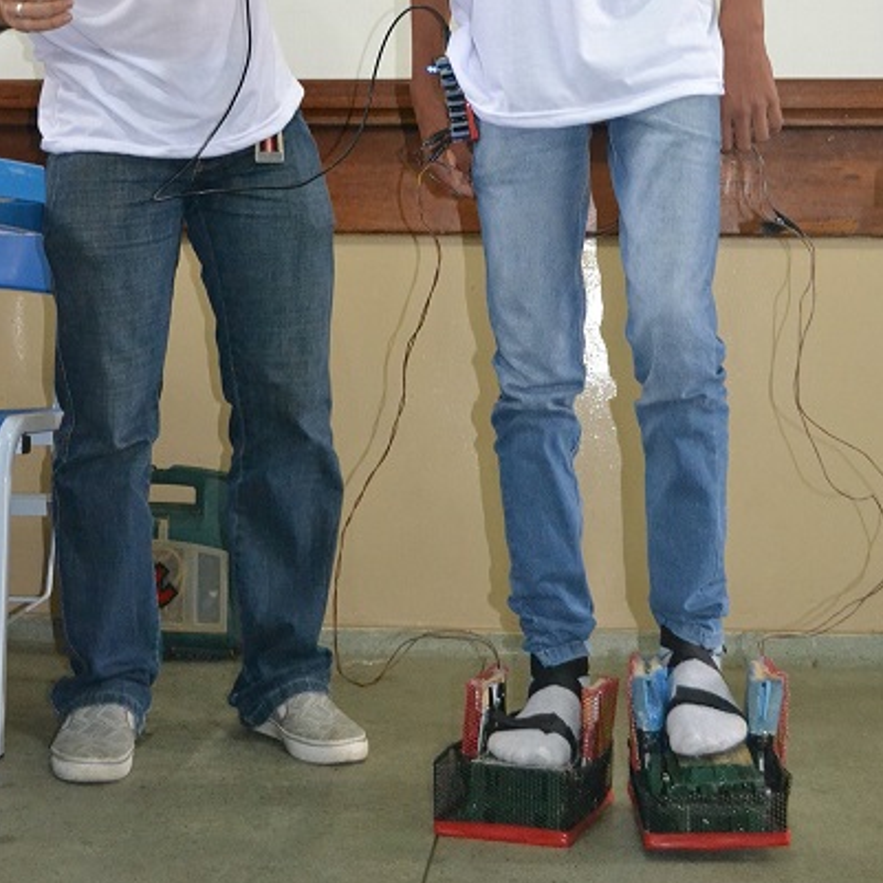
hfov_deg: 26.1
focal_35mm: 66
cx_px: 413
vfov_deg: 25.5
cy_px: 141
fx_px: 1905
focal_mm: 30
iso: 2800
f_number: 4.5
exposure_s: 1/60
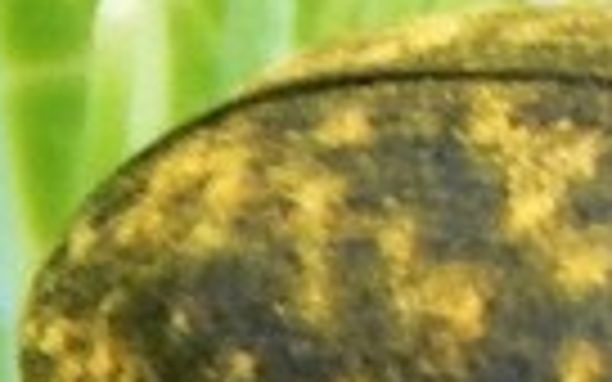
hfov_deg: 1.4
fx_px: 25719
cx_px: 997
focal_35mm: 1542
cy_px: 553
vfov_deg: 0.9
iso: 180
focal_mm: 41.7
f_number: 5.6
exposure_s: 1/30
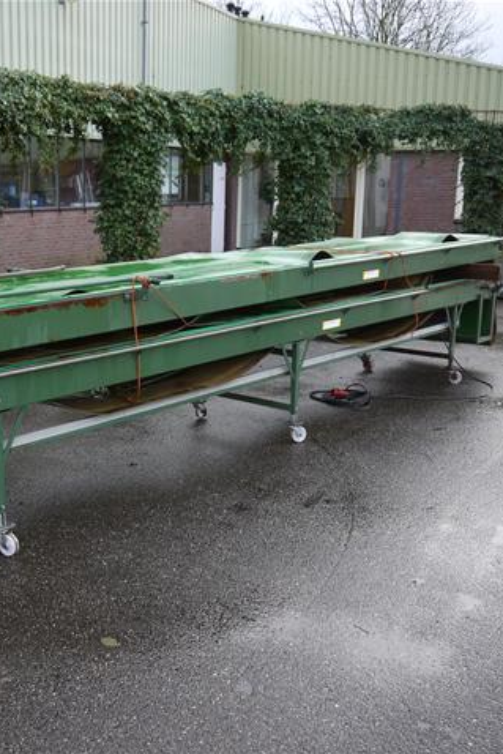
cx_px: 110
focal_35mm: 39
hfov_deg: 33.4
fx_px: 817
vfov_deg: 49.5
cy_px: 377
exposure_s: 1/60
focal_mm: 14
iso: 160
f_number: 3.5
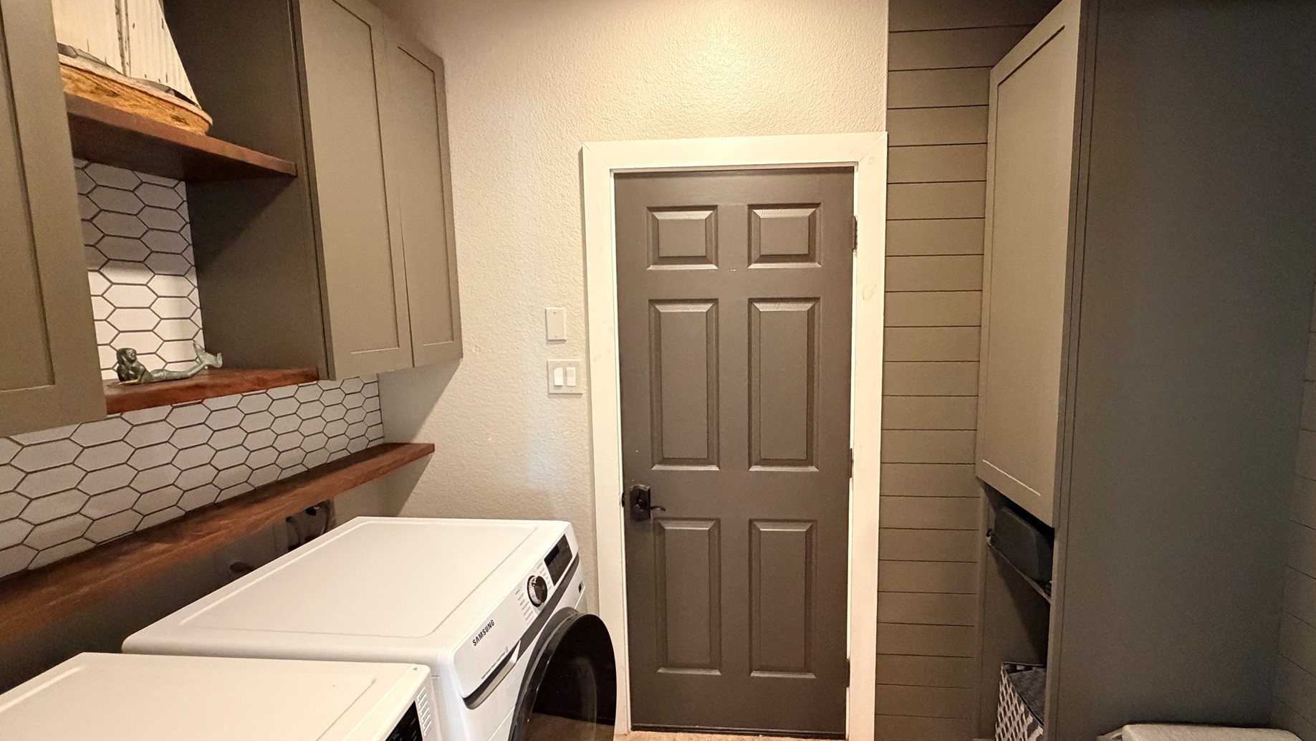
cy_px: 376
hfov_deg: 95.7
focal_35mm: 17
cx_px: 716
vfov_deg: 63.9
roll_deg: +1.3
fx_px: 593
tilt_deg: -6.9
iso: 1000
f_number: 2.2
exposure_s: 1/60
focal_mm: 2.22
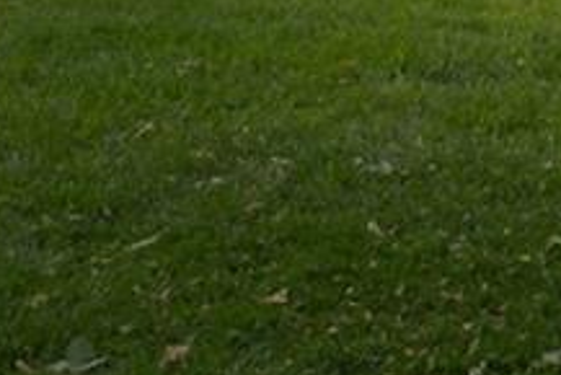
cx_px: 1331
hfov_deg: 13.2
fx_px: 1840
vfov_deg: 10.9
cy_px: -303
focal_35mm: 118
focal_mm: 16
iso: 320
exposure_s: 1/400
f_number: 8
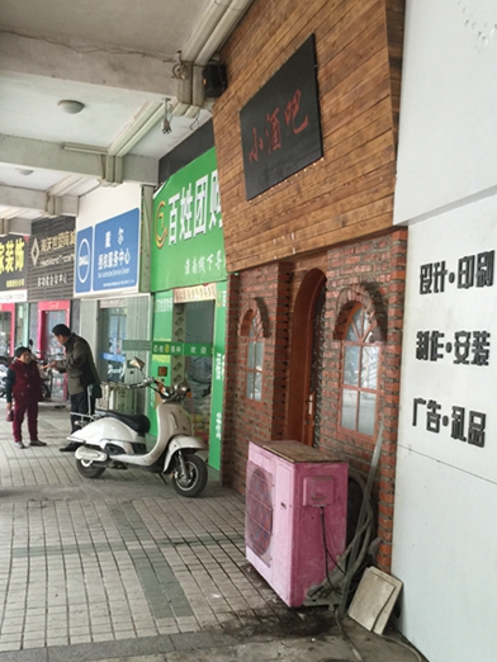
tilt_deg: +0.3
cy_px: 367
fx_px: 708
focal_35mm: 37
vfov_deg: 50.0
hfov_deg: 38.7
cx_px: 270
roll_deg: -1.0
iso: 50
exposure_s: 1/15
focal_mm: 4.15
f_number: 2.2
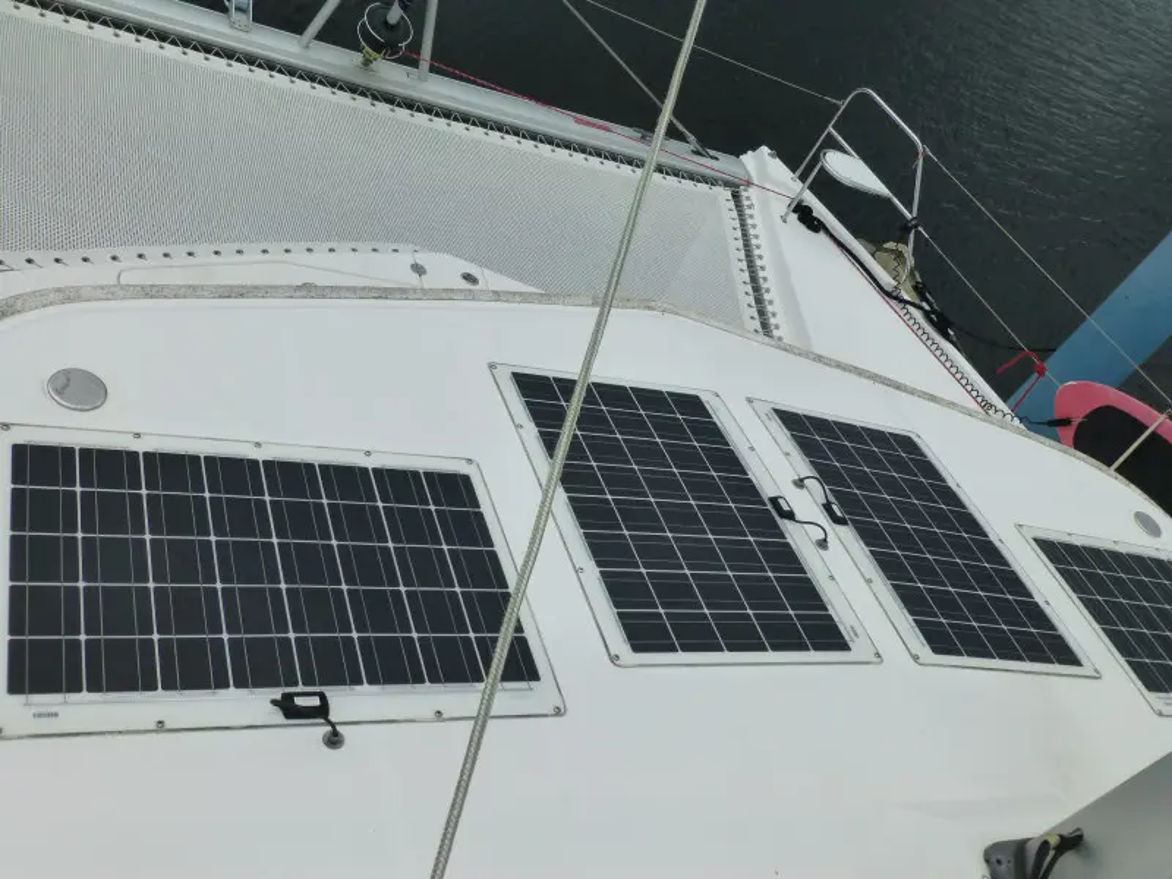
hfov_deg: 54.0
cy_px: 440
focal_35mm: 34
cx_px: 586
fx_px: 1151
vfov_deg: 41.8
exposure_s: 1/1300
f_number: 3.7
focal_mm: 6.1
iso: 160
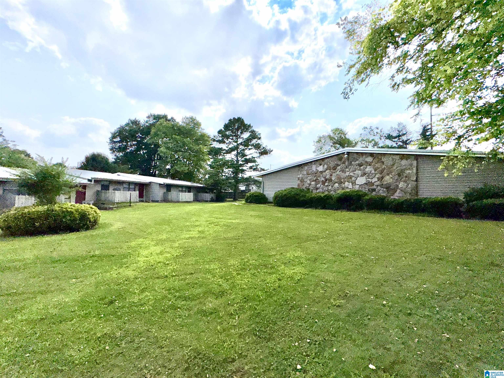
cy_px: 189
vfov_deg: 85.7
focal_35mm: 14
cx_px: 252
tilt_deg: +0.0
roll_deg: -0.5
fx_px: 204
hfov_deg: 102.1
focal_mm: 2.22
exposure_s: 1/14085
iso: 32
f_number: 2.2
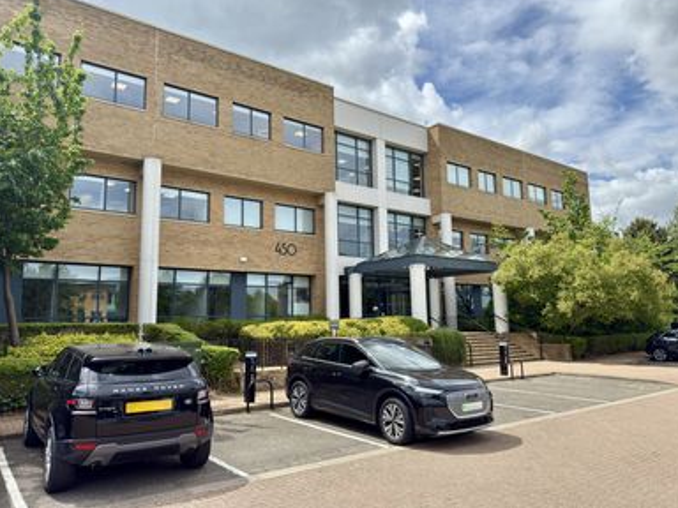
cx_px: 335
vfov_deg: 54.9
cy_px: 249
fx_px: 490
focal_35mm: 25
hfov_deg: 69.4
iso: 80
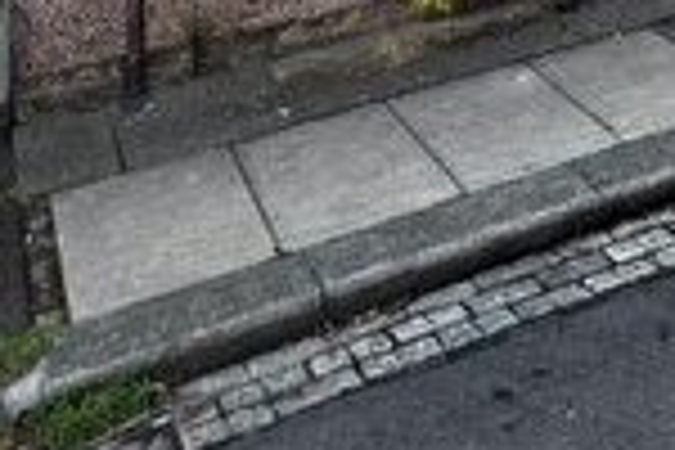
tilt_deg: +8.5
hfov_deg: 28.3
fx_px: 1275
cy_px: -574
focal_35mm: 68
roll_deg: +3.0
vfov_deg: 14.5
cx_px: 630
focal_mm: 2.22
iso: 40
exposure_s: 1/669
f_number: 2.2
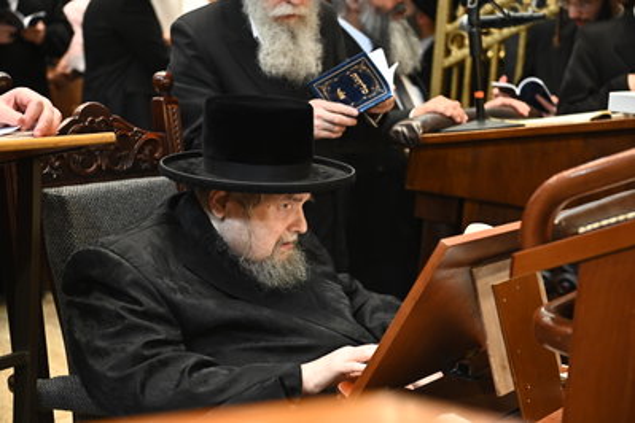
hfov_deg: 28.8
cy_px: 212
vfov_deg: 19.5
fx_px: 1235
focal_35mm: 70
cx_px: 318
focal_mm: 70
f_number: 3.5
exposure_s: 1/125
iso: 2000
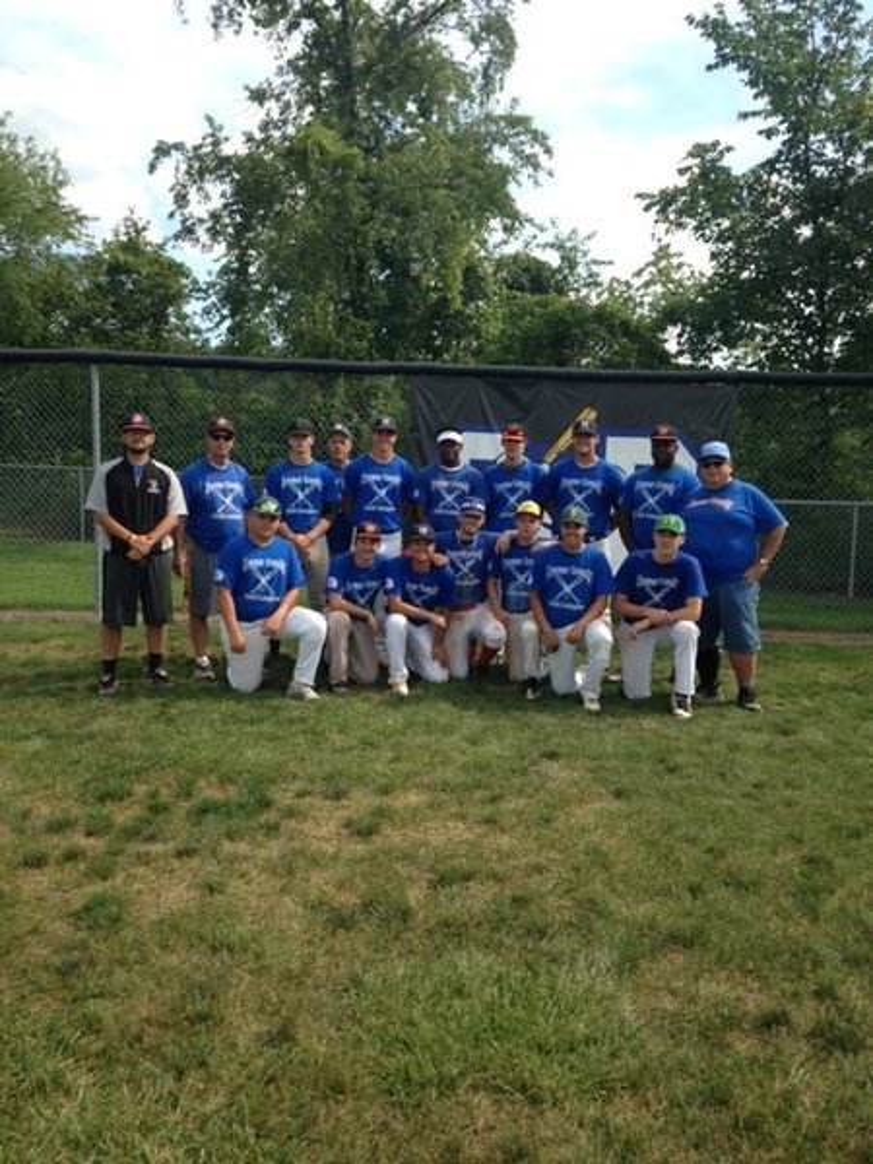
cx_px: 436
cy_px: 582
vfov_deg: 55.4
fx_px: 1110
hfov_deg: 42.9
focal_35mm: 33
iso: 50
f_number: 2.4
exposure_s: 1/763
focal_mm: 4.12
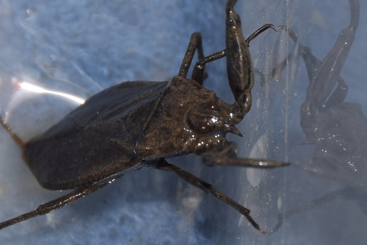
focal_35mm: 210
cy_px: 122
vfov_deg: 6.6
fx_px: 2143
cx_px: 184
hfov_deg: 9.8
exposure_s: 1/160
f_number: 13
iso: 100
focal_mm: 140
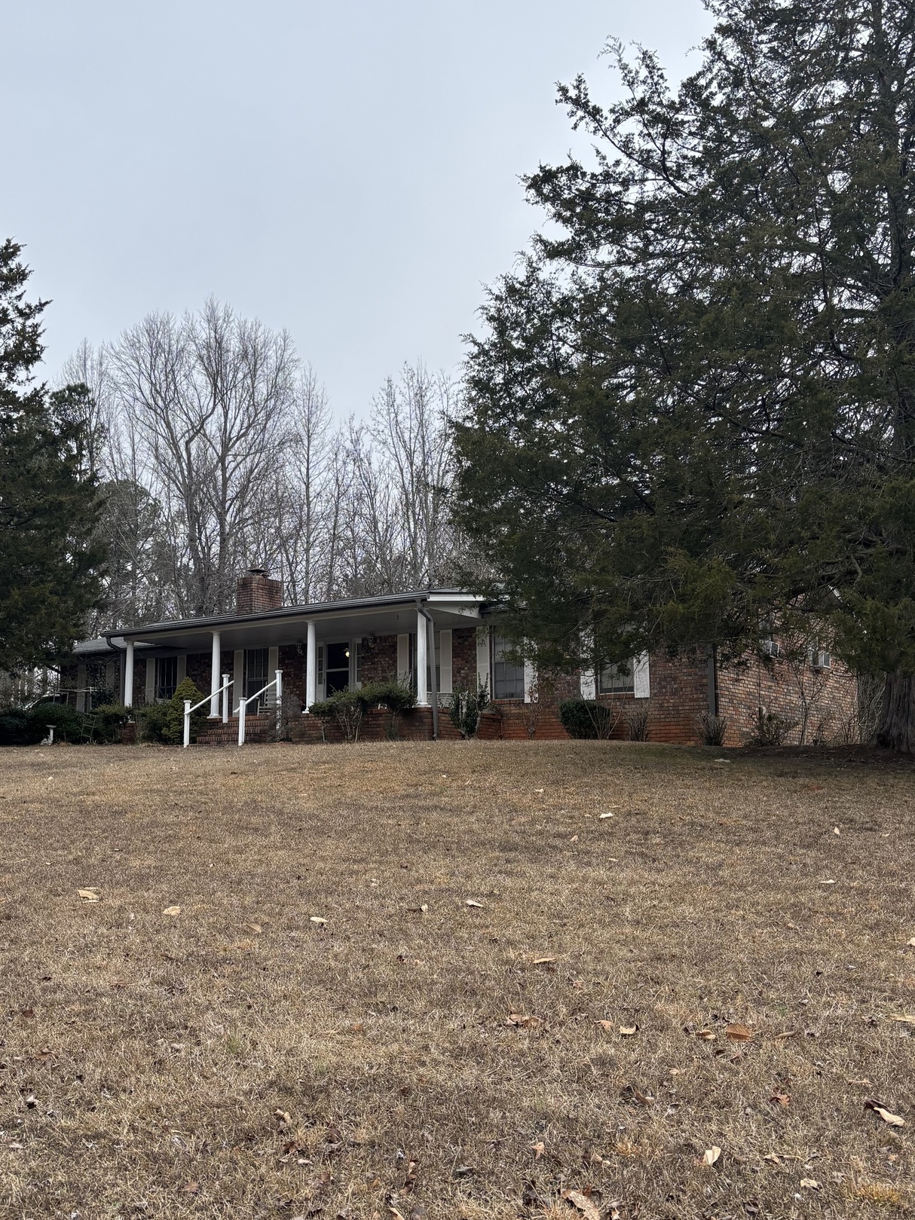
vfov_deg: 50.1
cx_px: 347
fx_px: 1304
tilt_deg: +7.3
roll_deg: -0.5
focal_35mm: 37
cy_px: 602
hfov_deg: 38.4
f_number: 1.6
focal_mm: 5.96
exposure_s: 1/2024
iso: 50
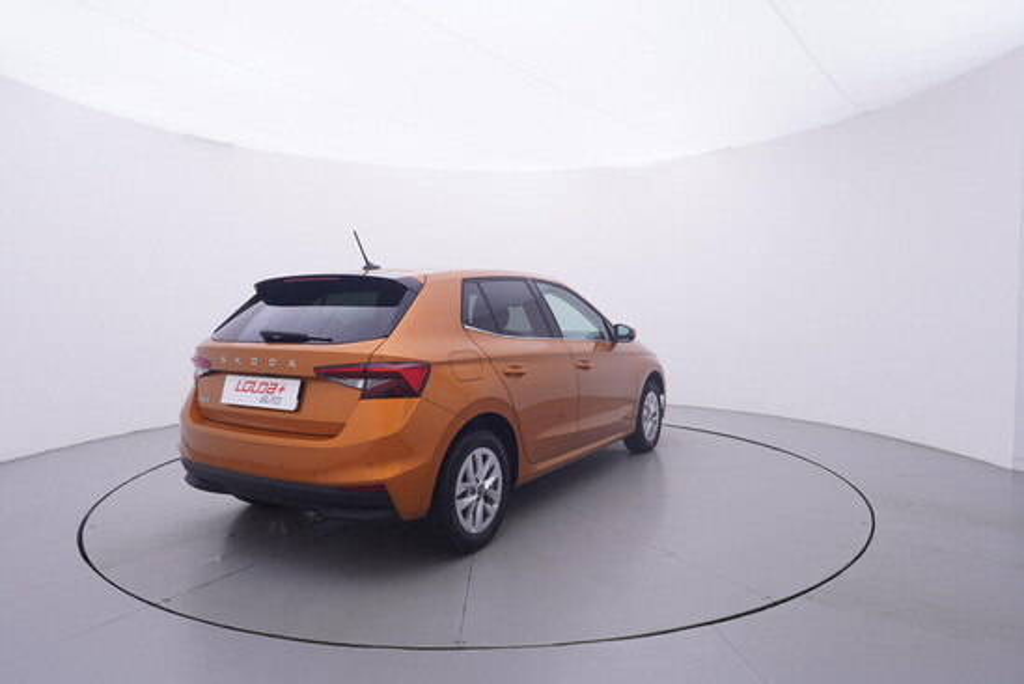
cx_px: 512
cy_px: 342
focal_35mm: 22
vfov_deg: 56.2
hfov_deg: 77.3
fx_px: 640
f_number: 5
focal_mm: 15
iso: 200
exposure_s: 1/80
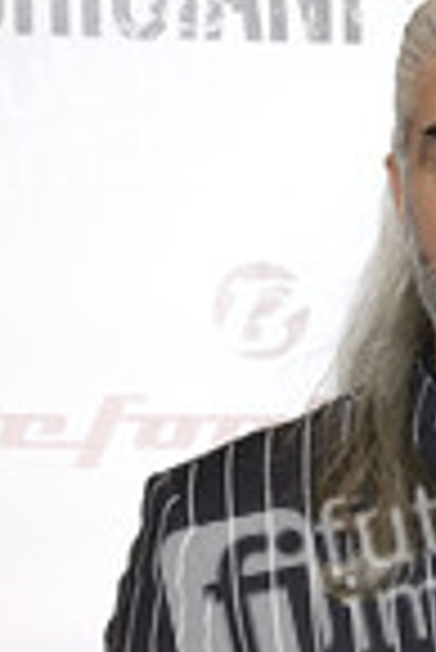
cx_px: 521
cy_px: 800
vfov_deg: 11.2
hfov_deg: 7.6
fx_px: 3244
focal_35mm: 179
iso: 500
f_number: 5.6
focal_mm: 65
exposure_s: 1/250
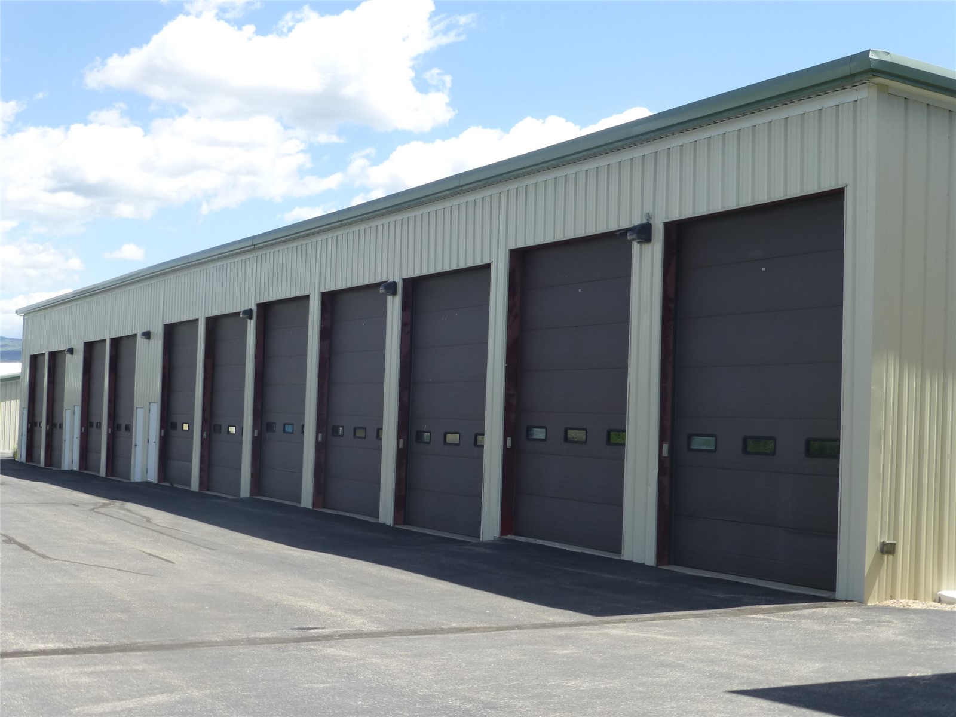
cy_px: 358
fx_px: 1602
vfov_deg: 25.2
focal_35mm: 58
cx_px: 478
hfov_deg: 33.2
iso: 100
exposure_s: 1/400
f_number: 4.7
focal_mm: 10.3
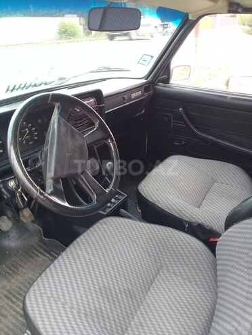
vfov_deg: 58.4
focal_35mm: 31
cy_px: 168
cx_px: 126
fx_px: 301
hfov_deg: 45.4
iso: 64
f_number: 2.2
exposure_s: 1/50
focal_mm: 3.3
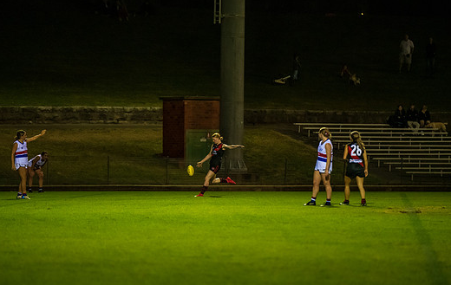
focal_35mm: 255
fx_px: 3145
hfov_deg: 8.2
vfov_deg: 5.2
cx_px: 213
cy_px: 155
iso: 3200
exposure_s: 1/800
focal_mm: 200
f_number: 2.8
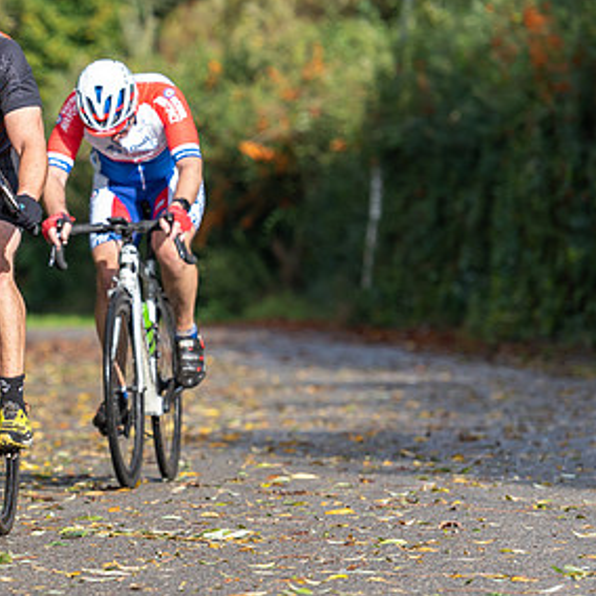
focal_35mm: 352
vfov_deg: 5.0
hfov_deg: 5.0
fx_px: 6857
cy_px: 155
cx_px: -50
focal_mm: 160
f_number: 4
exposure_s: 1/800
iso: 200
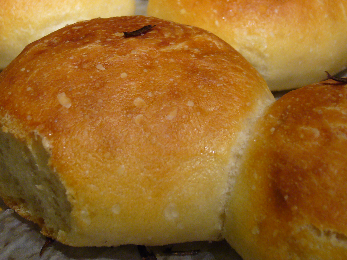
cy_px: 86
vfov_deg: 17.1
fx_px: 862
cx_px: 179
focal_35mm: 86
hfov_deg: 22.8
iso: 200
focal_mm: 9.9
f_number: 3.6
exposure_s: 1/15
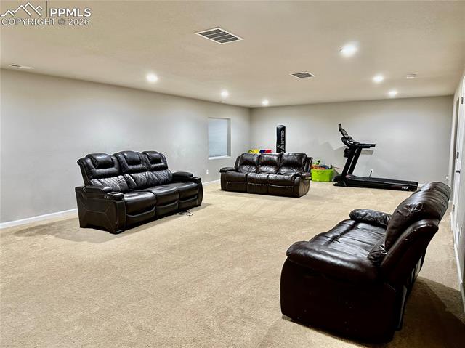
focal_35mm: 24
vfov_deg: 56.8
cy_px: 174
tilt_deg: -6.3
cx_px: 232
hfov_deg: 71.6
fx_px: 322
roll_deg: +0.6
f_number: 1.78
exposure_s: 1/60
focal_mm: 6.86
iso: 320
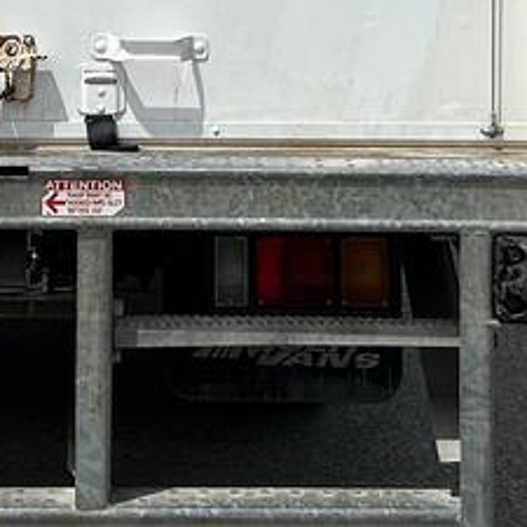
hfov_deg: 13.3
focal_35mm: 131
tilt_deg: +2.5
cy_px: -363
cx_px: 117
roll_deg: -2.9
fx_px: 2256
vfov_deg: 12.4
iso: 50
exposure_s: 1/8696
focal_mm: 5.7
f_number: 1.5
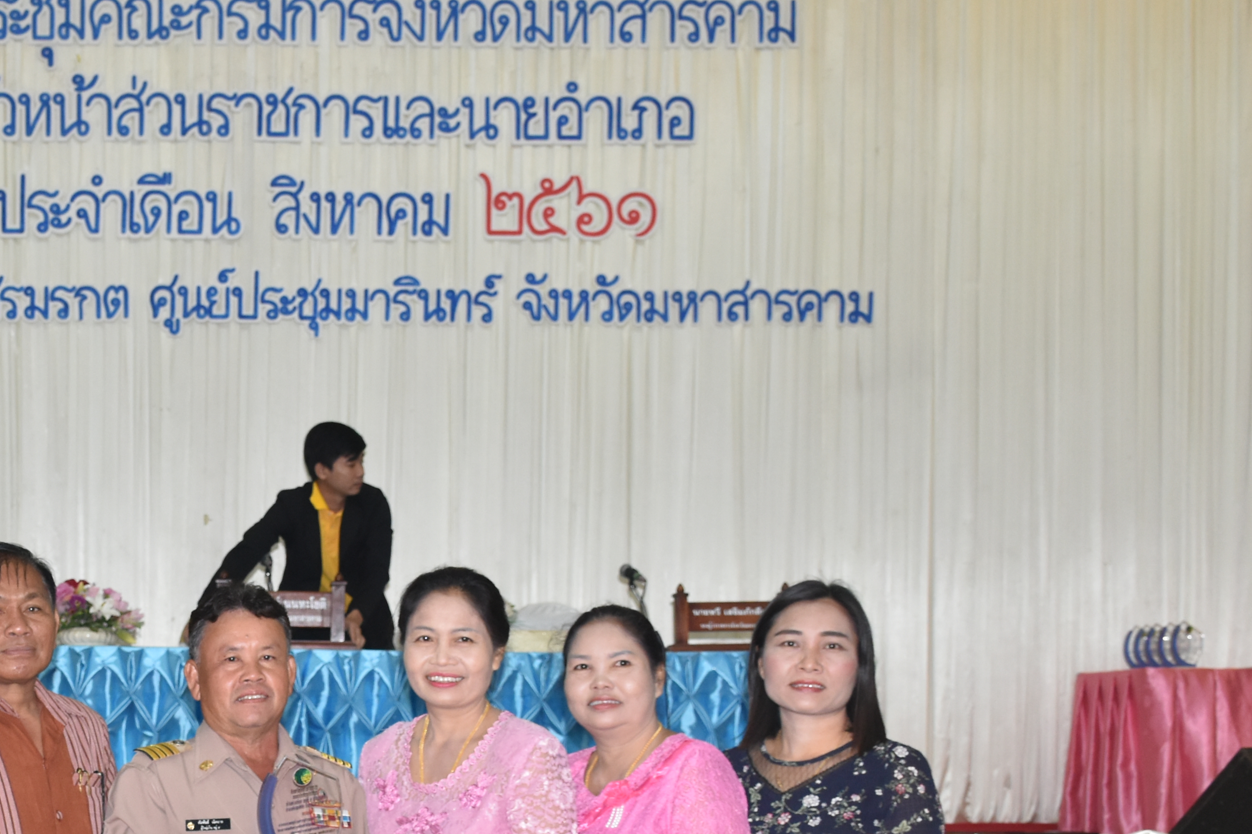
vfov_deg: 22.1
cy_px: 736
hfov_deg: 32.2
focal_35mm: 60
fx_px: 2087
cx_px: 196
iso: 800
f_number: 5
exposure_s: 1/60
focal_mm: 20
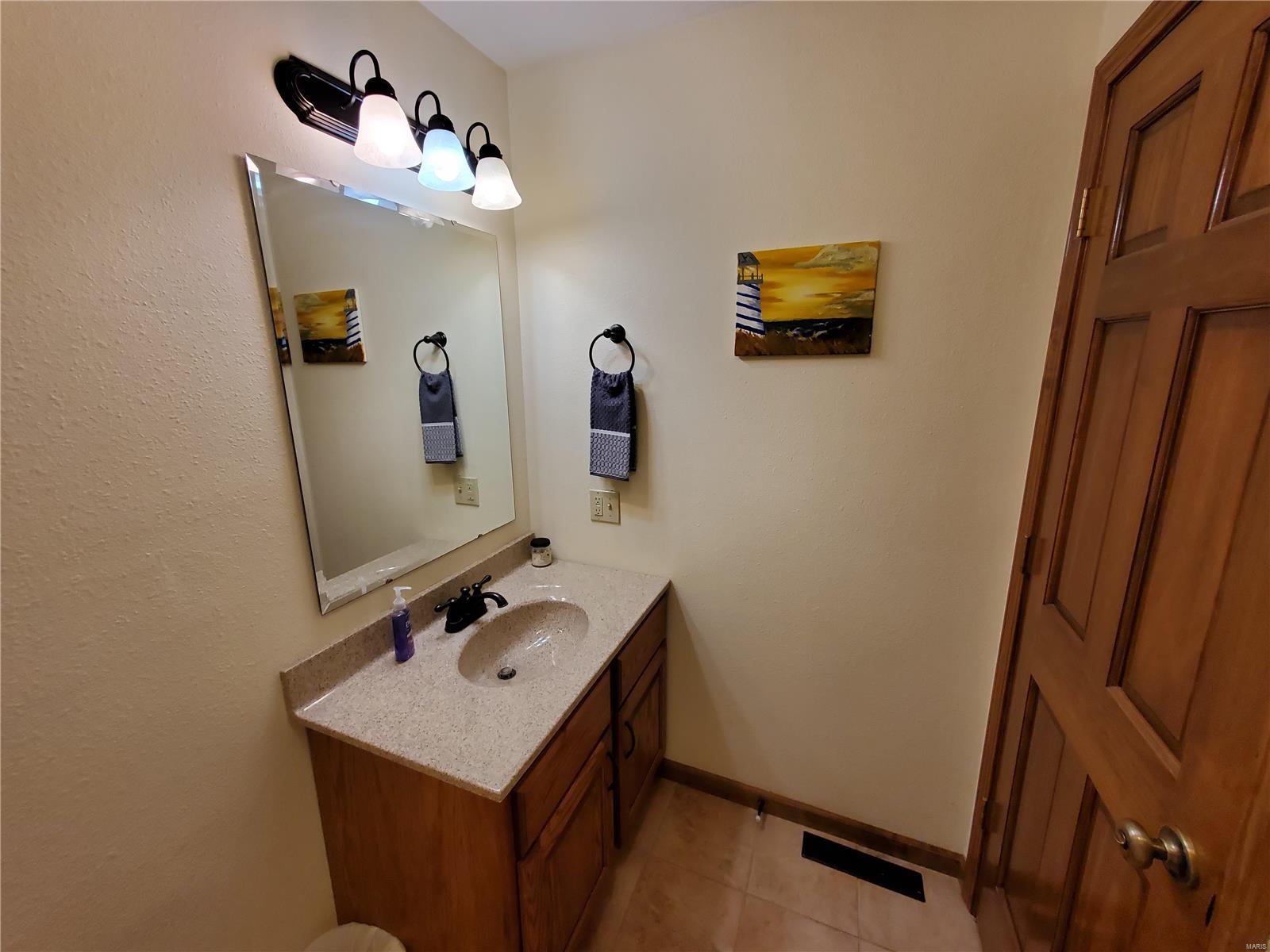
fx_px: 477
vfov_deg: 89.9
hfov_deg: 106.2
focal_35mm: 13
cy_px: 476
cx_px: 635
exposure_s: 1/59
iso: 125
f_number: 2.2
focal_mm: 1.8
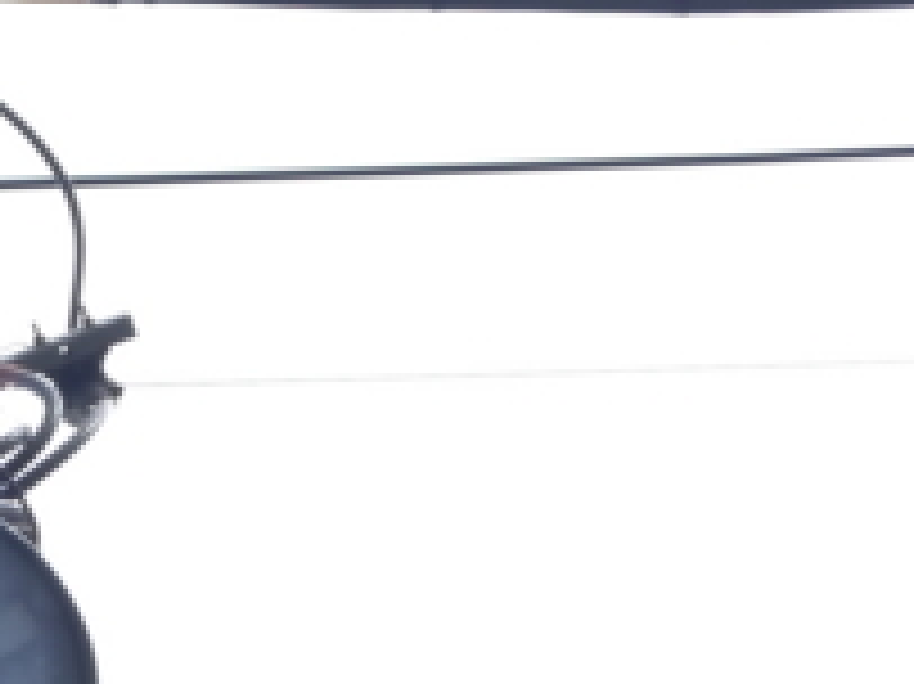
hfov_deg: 10.5
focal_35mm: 183
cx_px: -378
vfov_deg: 8.1
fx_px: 4829
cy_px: 734
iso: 640
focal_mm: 31
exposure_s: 1/125
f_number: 6.3
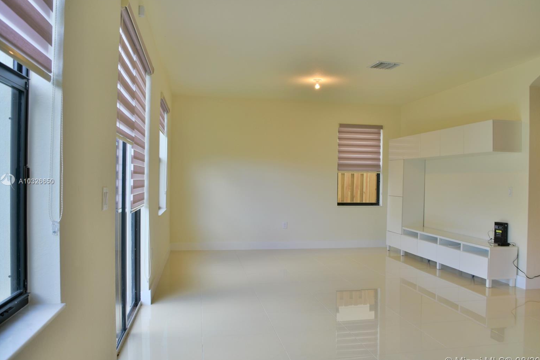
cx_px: 279
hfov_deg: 65.5
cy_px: 182
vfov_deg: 46.4
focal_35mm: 28
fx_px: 420
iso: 200
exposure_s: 1/80
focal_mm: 18
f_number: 3.5
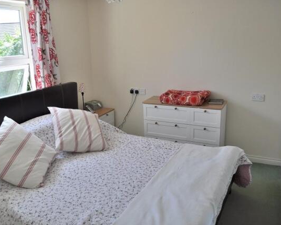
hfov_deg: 57.1
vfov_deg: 47.1
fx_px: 258
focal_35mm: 31
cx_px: 131
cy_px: 113
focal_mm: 18
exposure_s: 1/125
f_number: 5.6
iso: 200
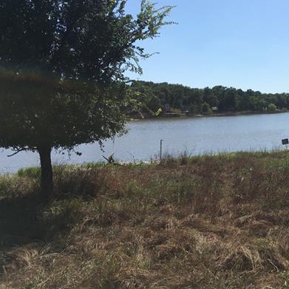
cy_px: 137
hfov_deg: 38.5
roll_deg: +1.1
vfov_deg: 40.0
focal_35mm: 42
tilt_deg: -6.4
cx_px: 231
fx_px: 397
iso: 25
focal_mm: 4.15
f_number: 2.2
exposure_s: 1/3205
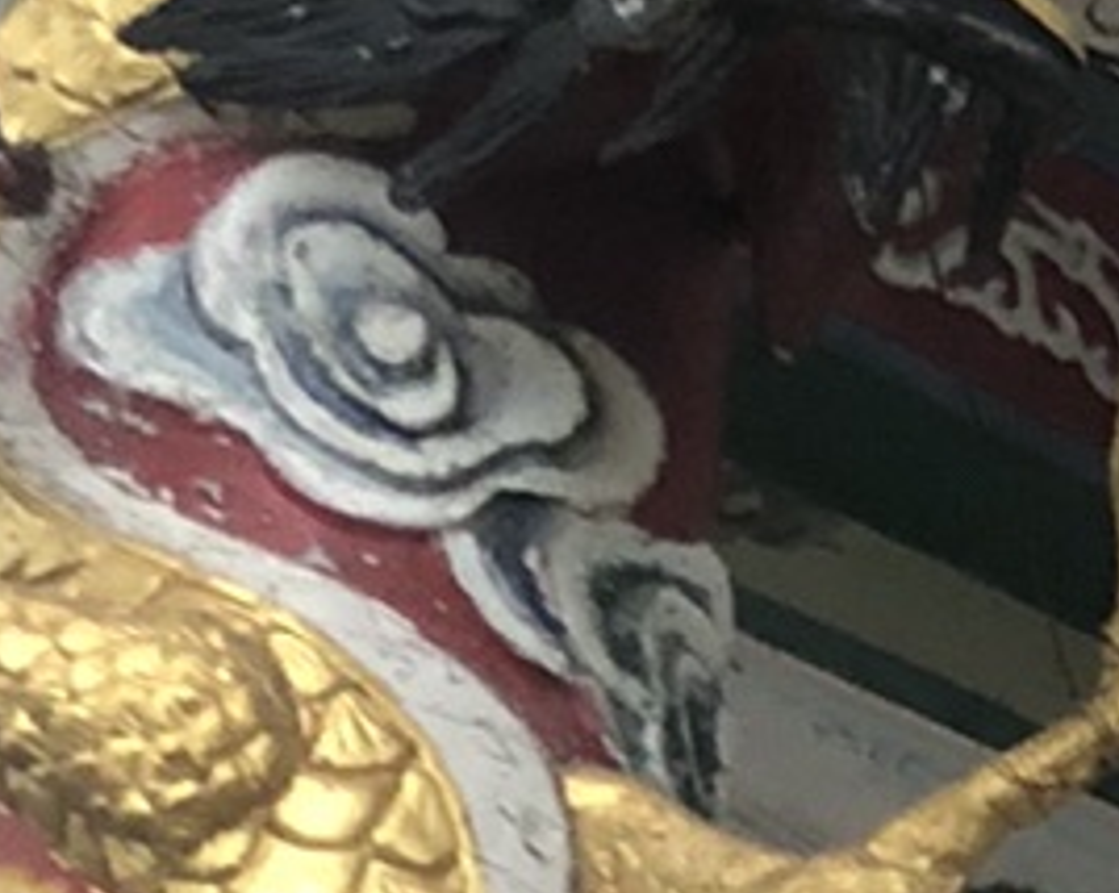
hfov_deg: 8.5
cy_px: 1627
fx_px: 6751
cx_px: 2881
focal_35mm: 204
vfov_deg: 7.3
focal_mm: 4
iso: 80
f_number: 1.8
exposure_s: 1/15
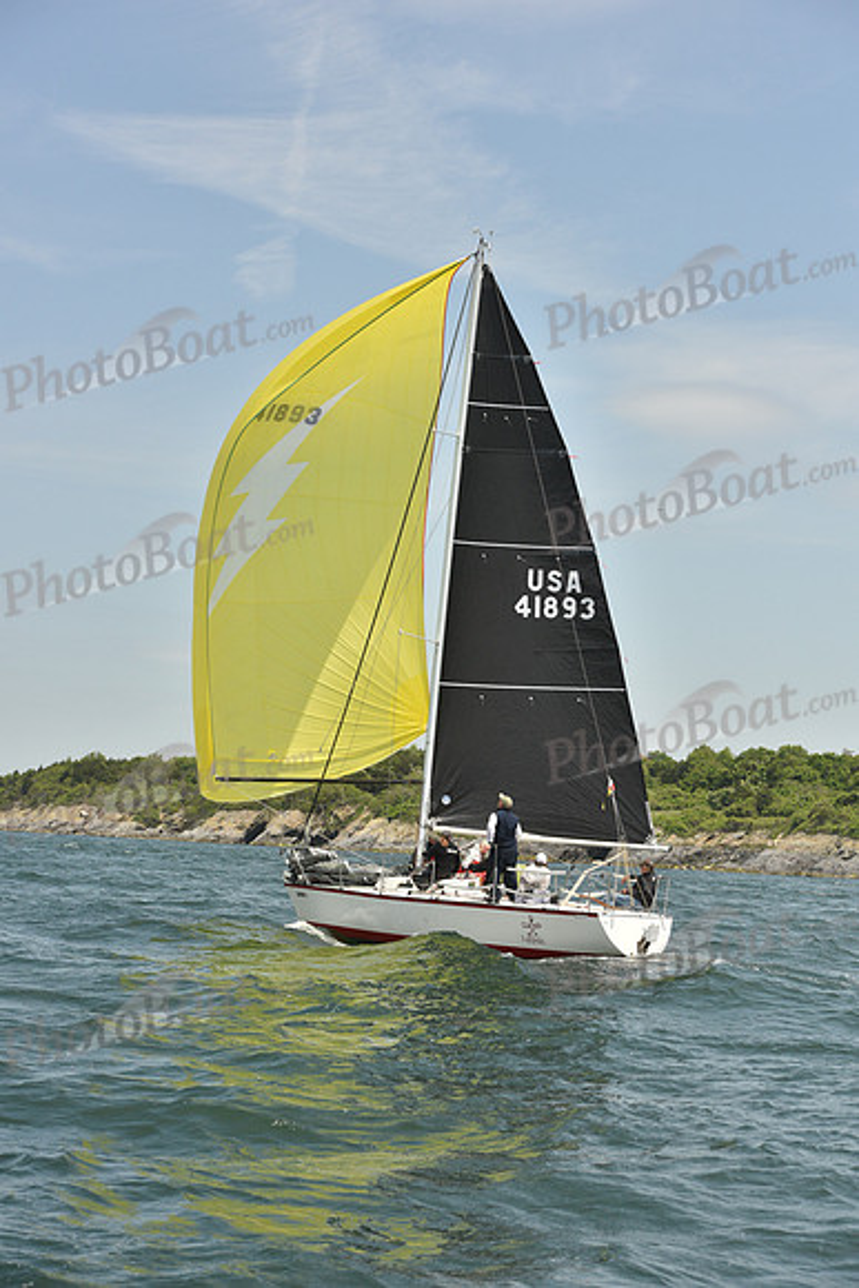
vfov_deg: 28.8
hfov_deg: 19.5
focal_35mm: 70
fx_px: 2504
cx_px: 430
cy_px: 644
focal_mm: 70
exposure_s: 1/1600
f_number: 8
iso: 400
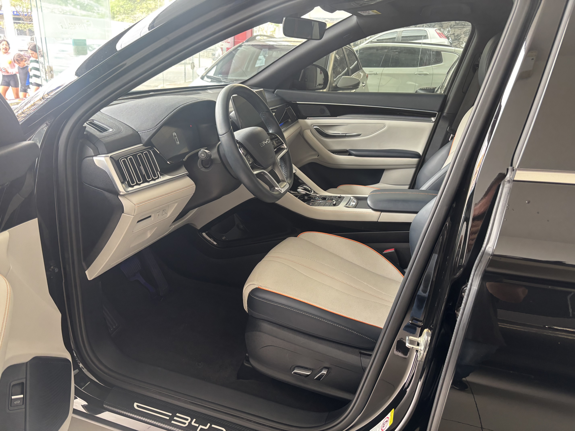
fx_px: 432
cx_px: 288
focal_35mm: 26
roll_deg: -3.0
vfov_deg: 53.1
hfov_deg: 67.3
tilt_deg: -21.5
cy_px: 216
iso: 160
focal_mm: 5.96
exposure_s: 1/60
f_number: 1.6
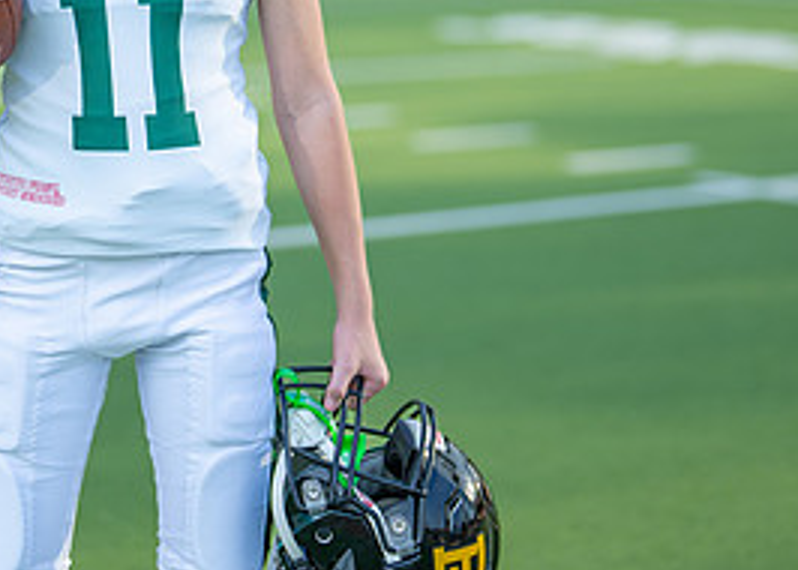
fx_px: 2969
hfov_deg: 15.2
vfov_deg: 10.9
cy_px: 27
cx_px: 192
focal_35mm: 131
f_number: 1.2
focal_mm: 50
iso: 100
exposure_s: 1/3200
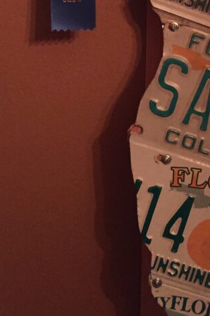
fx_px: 577
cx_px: 127
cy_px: 28
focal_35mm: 66
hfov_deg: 20.6
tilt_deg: -15.6
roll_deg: +0.0
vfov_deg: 29.2
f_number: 2.2
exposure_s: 1/15
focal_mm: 4.15
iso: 320
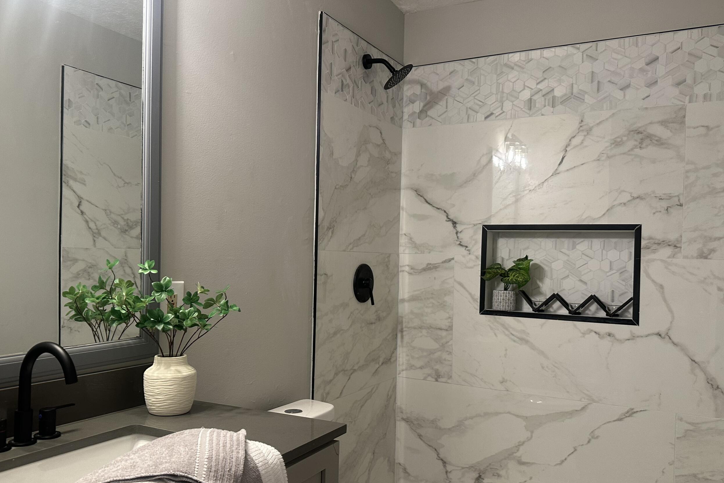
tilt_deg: +0.4
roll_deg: -1.6
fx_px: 603
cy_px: 271
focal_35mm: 30
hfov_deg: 61.9
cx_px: 366
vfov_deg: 43.5
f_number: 1.78
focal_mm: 6.86
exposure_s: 1/60
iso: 200
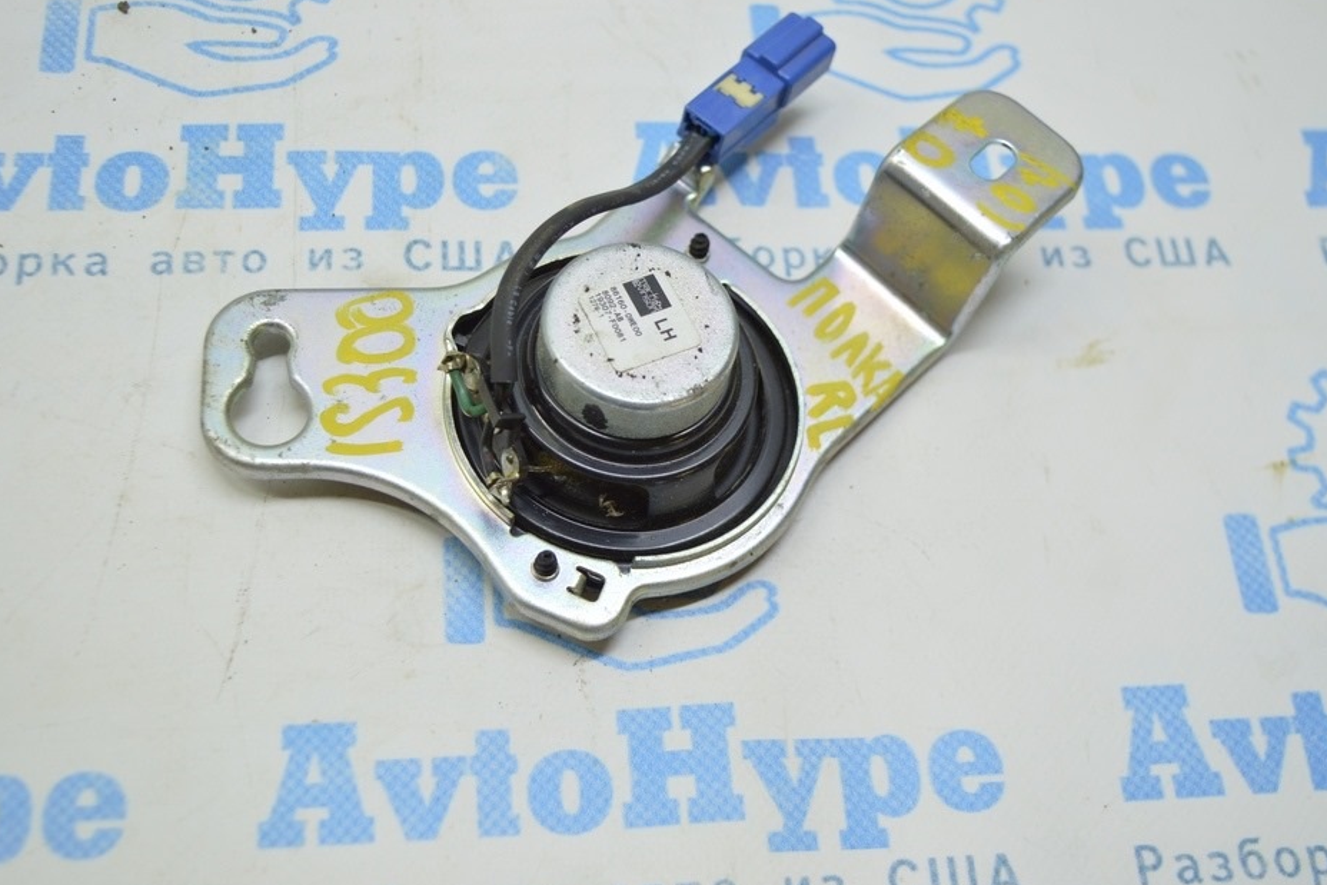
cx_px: 632
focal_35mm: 43
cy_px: 421
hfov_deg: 45.4
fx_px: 1585
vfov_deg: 31.2
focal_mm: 26
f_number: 4
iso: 400
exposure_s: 1/60
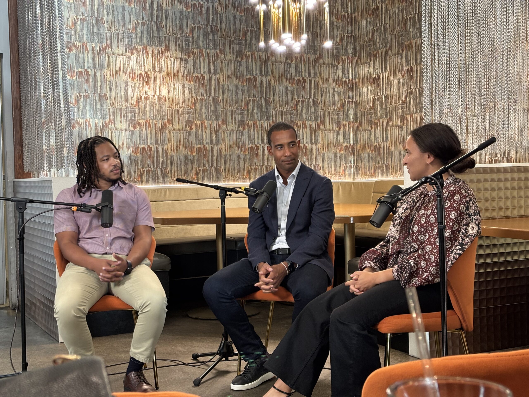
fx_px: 795
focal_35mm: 52
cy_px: 198
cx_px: 264
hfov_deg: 36.8
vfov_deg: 28.0
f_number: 1.6
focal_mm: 5.96
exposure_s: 1/40
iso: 160
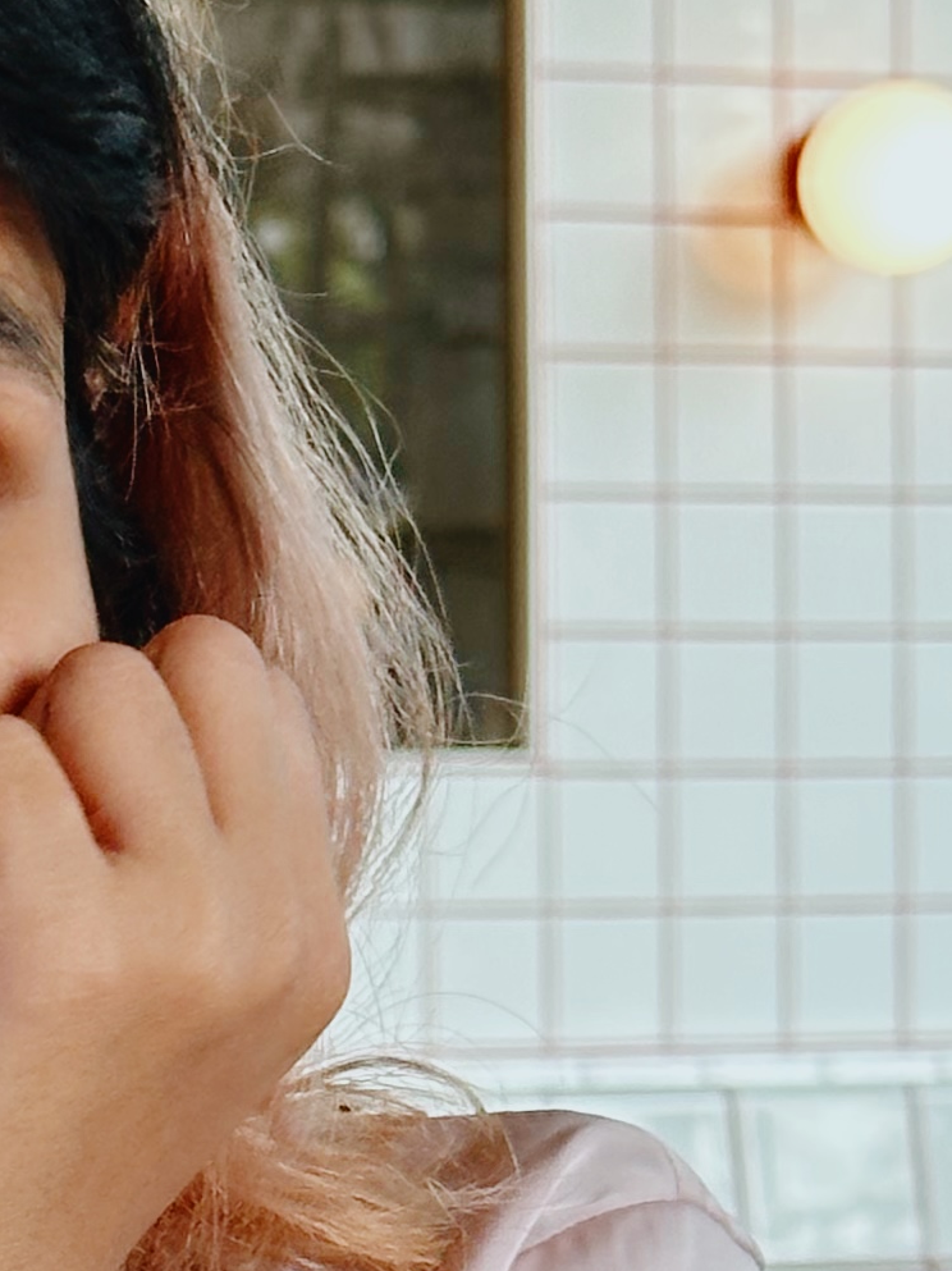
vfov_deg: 10.0
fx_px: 7155
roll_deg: +0.6
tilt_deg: -2.3
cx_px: -299
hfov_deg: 7.5
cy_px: 1408
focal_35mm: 195
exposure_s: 1/100
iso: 125
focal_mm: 6.86
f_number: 1.78
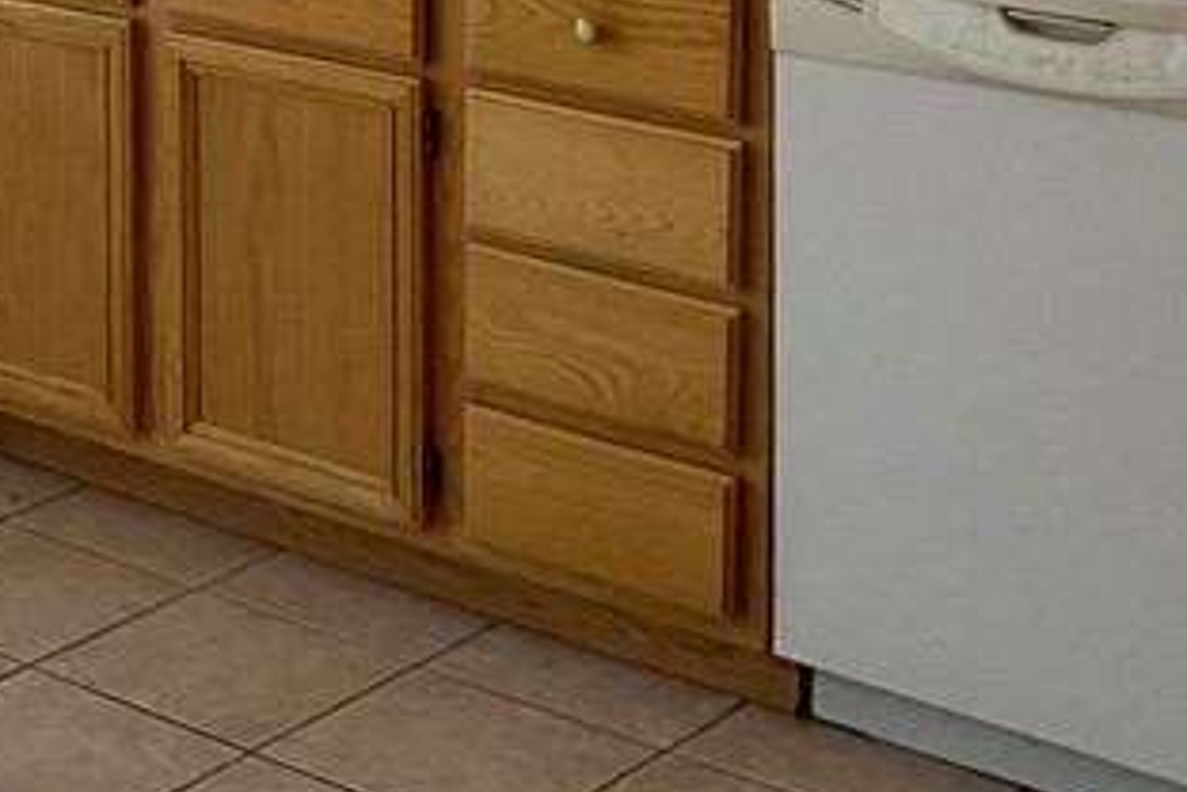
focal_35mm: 99
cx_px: -301
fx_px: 3264
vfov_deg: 13.1
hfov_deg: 19.2
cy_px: -377
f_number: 1.8
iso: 40
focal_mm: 3
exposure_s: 1/120
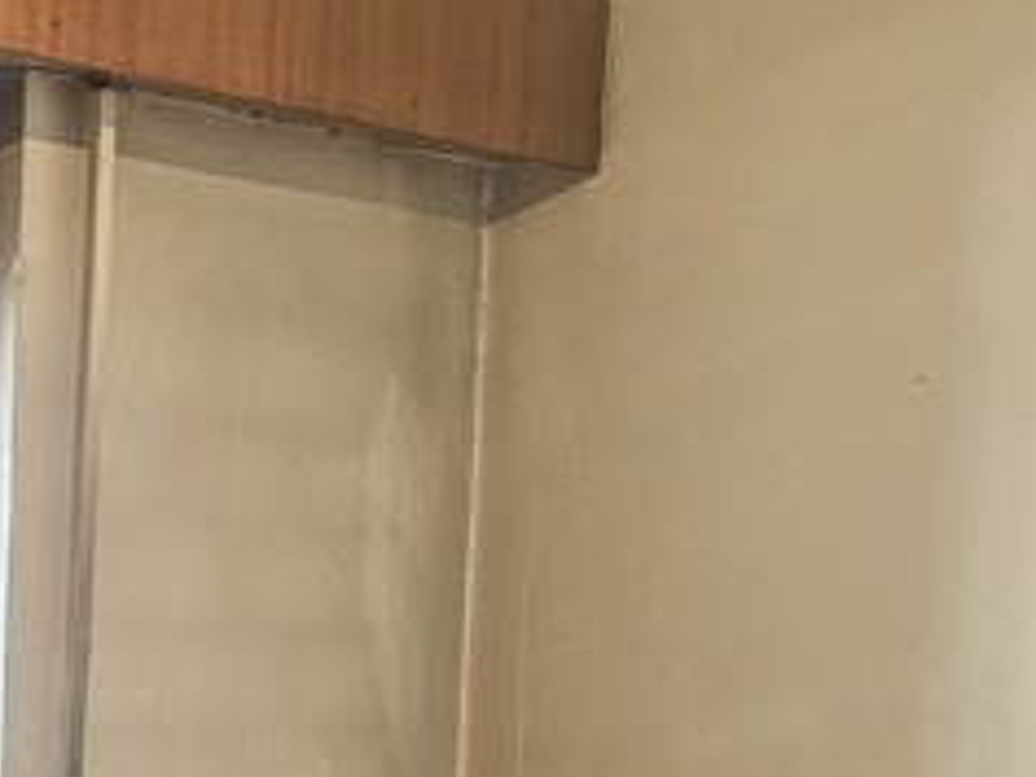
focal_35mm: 78
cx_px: -356
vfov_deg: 18.1
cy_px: 882
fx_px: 2334
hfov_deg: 22.1
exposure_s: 1/100
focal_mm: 6.3
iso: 1000
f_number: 1.7
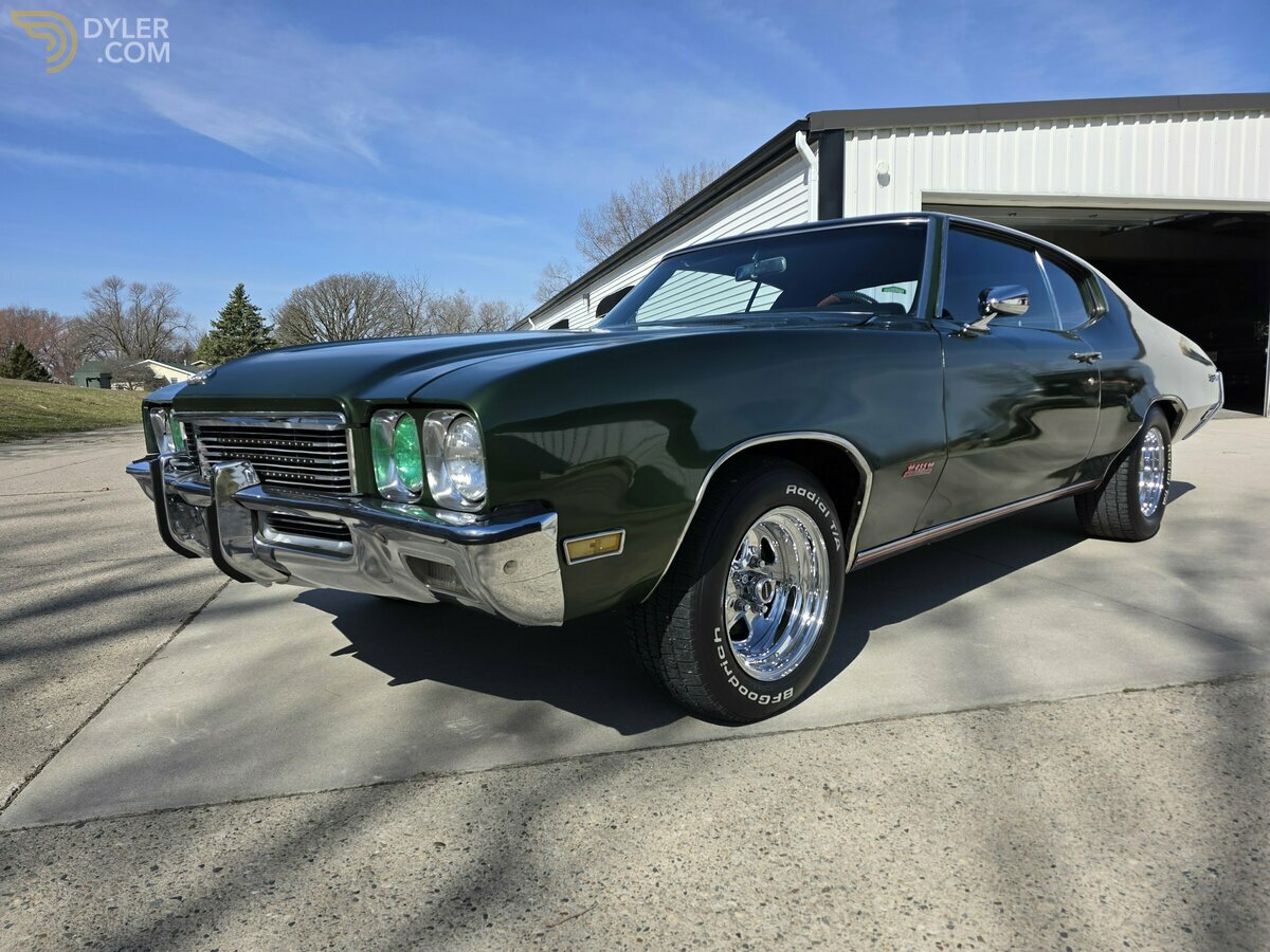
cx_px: 635
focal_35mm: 23
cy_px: 476
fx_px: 844
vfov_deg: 58.9
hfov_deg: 73.9
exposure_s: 1/6150
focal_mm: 6.3
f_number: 1.7
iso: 80
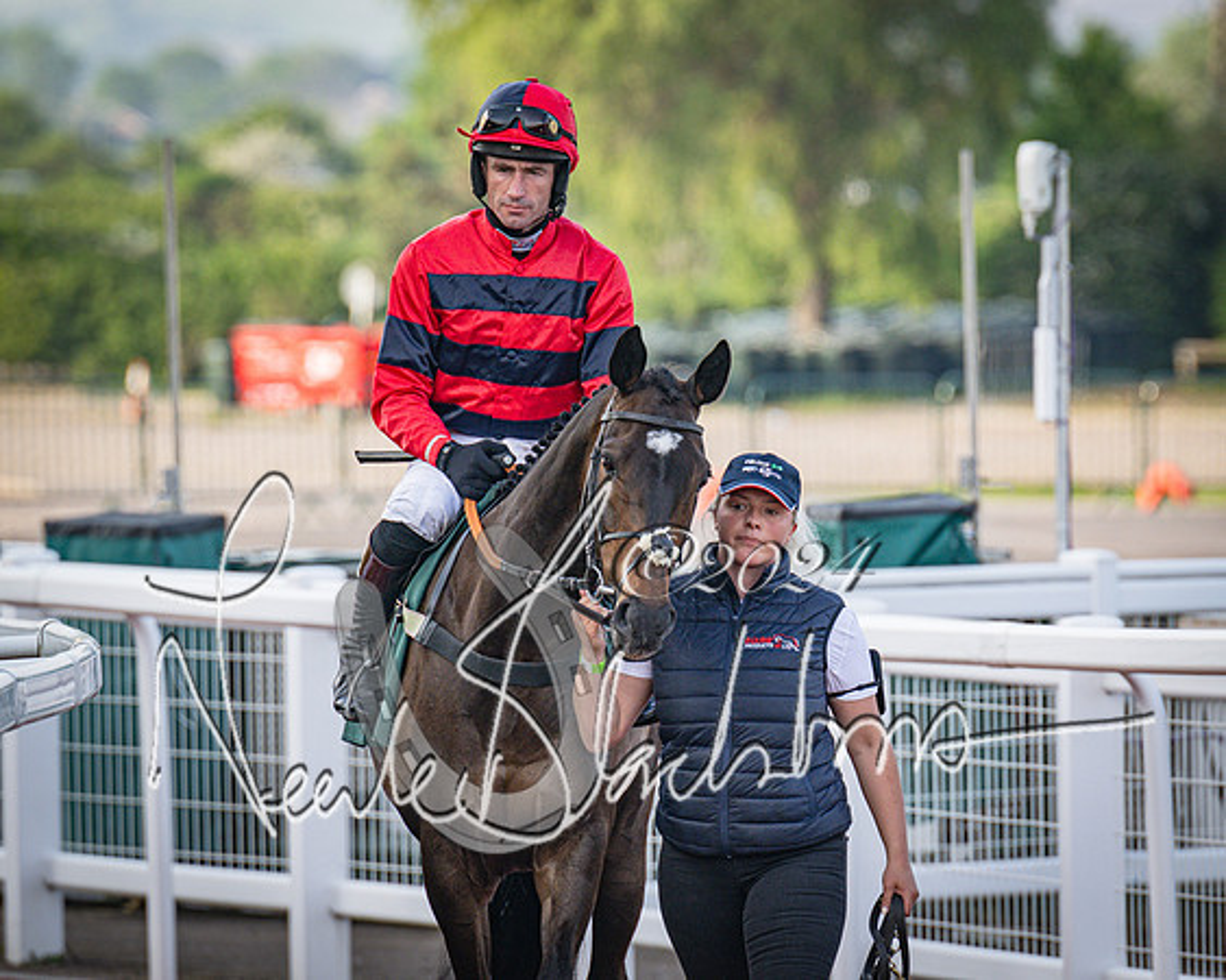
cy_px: 492
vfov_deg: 3.3
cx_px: 740
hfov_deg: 4.1
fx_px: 17263
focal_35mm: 476
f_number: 5
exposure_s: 1/640
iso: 400
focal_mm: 280
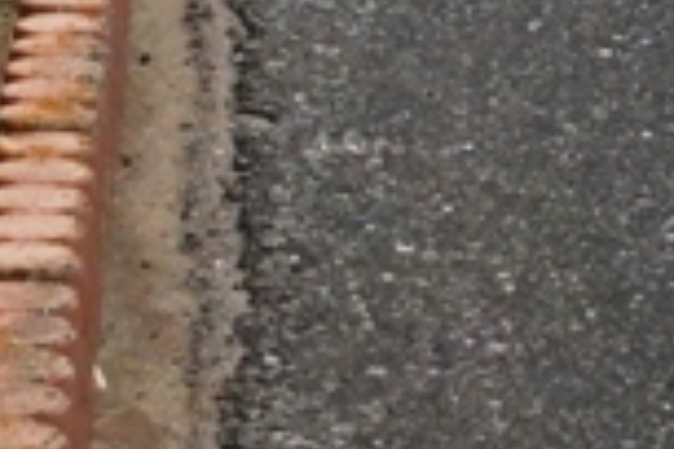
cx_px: 498
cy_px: -709
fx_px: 4849
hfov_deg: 7.9
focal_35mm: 259
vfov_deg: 5.1
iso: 1250
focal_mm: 18.5
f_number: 7.1
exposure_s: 1/800
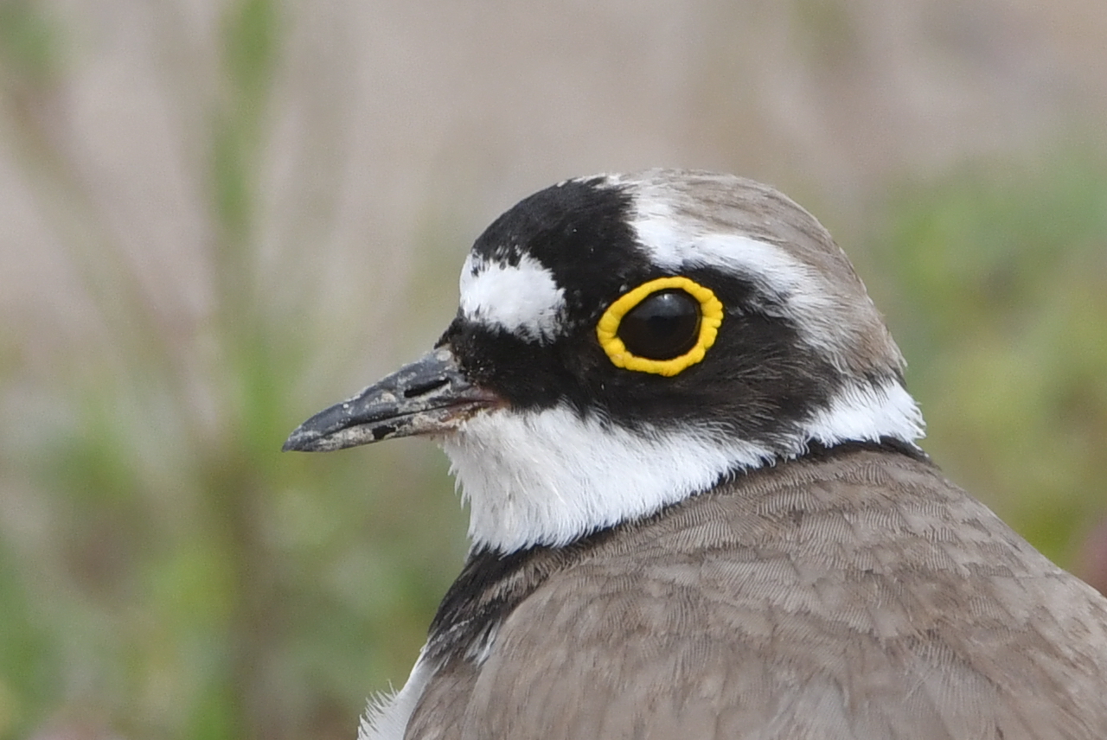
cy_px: 370
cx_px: 554
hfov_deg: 2.5
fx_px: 25853
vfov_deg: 1.6
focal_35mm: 840
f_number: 6.3
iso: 250
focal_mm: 420
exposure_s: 1/2000
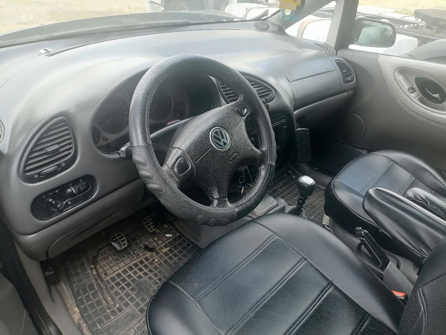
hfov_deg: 67.3
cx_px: 223
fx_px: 335
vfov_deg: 53.1
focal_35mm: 26
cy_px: 168
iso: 50
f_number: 1.8
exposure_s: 1/104
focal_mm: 4.25
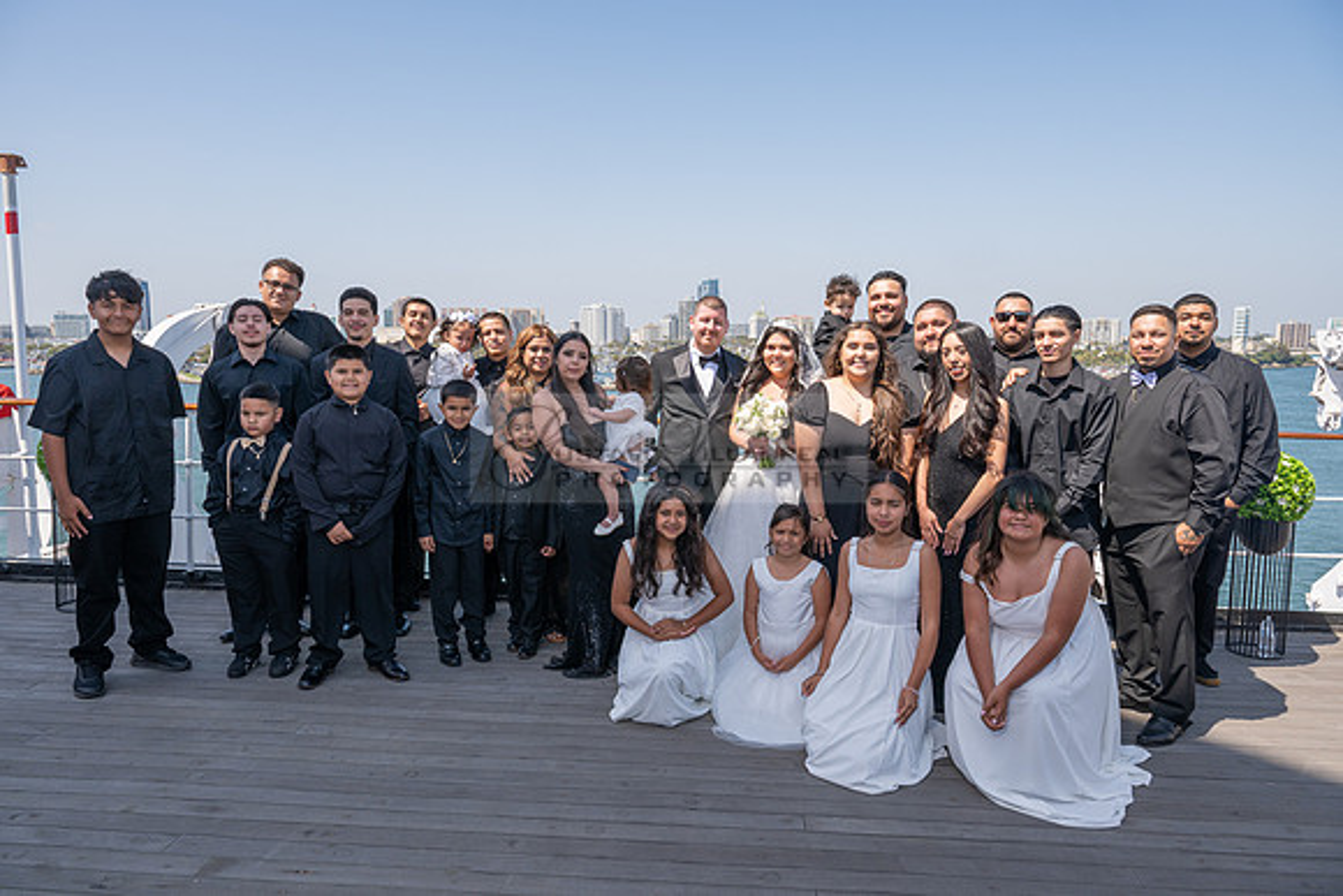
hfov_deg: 73.7
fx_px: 896
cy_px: 448
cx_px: 672
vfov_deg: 53.2
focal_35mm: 24
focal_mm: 24
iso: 200
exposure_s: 1/200
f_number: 10
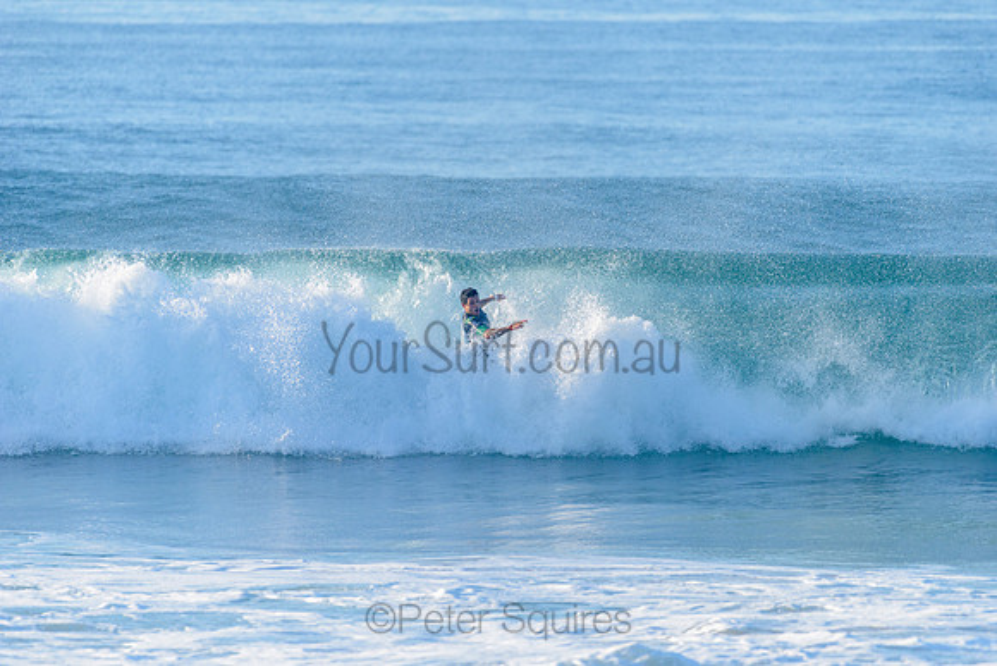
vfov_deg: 2.8
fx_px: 13852
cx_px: 498
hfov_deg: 4.1
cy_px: 333
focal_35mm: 500
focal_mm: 500
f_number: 5.6
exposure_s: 1/2000
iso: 450
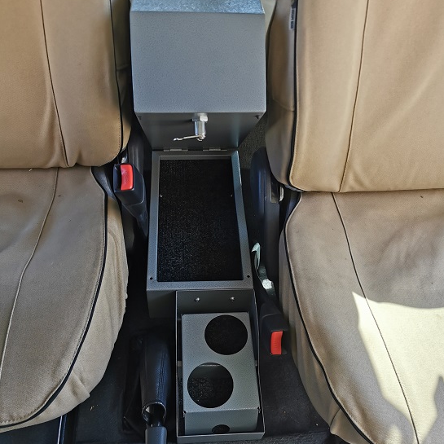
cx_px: 222
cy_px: 253
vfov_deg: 50.9
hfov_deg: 51.1
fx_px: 464
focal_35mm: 32
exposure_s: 1/168
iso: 50
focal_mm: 5.56
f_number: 1.6
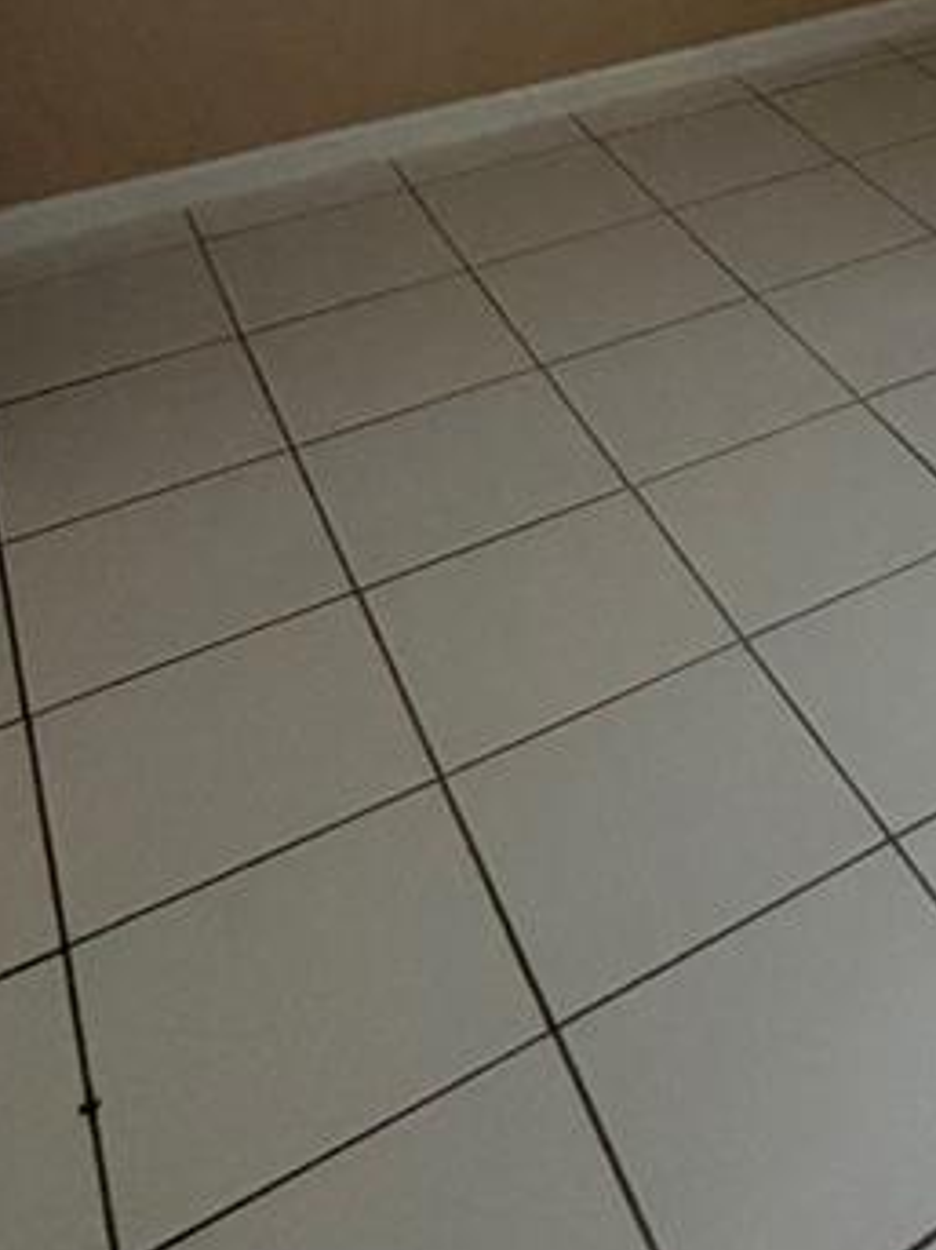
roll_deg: -0.8
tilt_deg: -8.6
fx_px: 1768
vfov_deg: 30.9
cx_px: 1071
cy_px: -353
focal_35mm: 49
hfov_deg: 26.8
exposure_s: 1/120
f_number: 2.2
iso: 320
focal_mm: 2.22
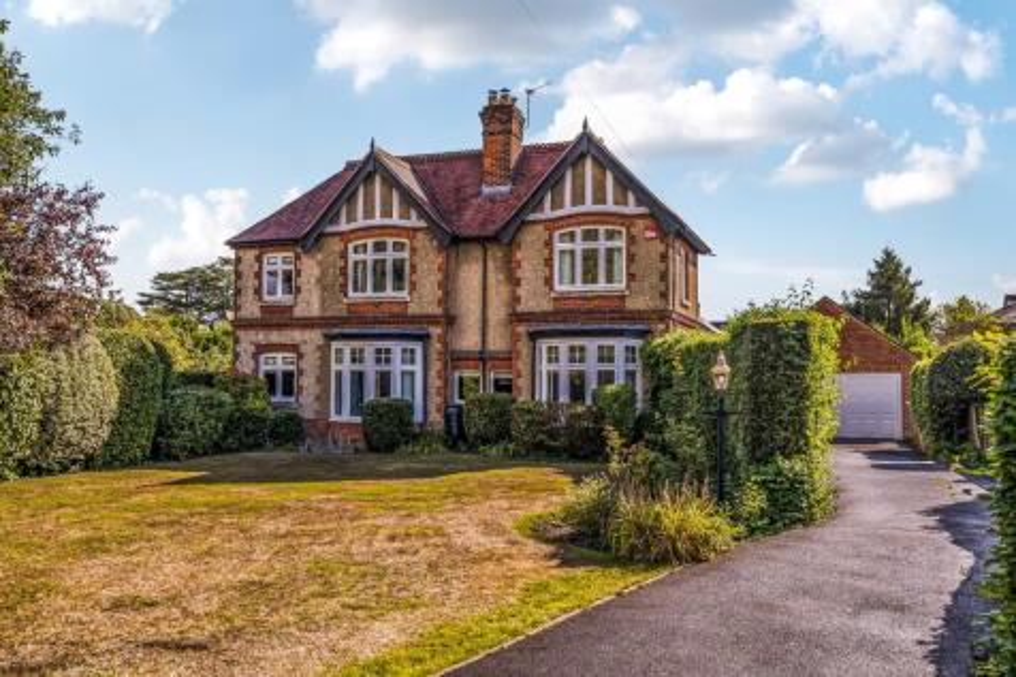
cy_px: 338
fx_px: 846
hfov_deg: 61.9
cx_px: 508
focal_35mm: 30
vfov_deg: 43.6
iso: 400
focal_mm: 20
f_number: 8
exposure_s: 1/800
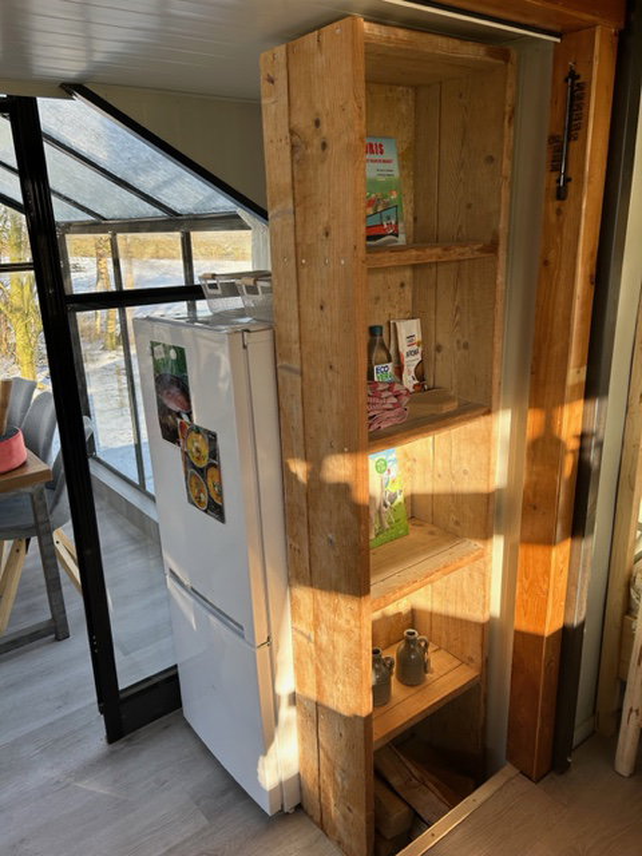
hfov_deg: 53.1
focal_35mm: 26
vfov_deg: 67.3
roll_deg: +1.8
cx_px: 321
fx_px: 643
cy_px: 428
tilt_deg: -15.4
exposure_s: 1/601
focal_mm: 5.7
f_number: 1.5
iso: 50
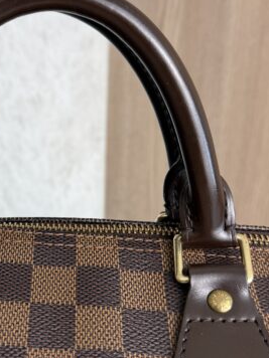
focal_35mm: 54
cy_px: 185
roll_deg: -0.3
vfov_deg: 35.5
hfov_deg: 26.4
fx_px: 560
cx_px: 45
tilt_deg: -16.8
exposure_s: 1/120
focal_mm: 6.76
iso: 80
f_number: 1.78
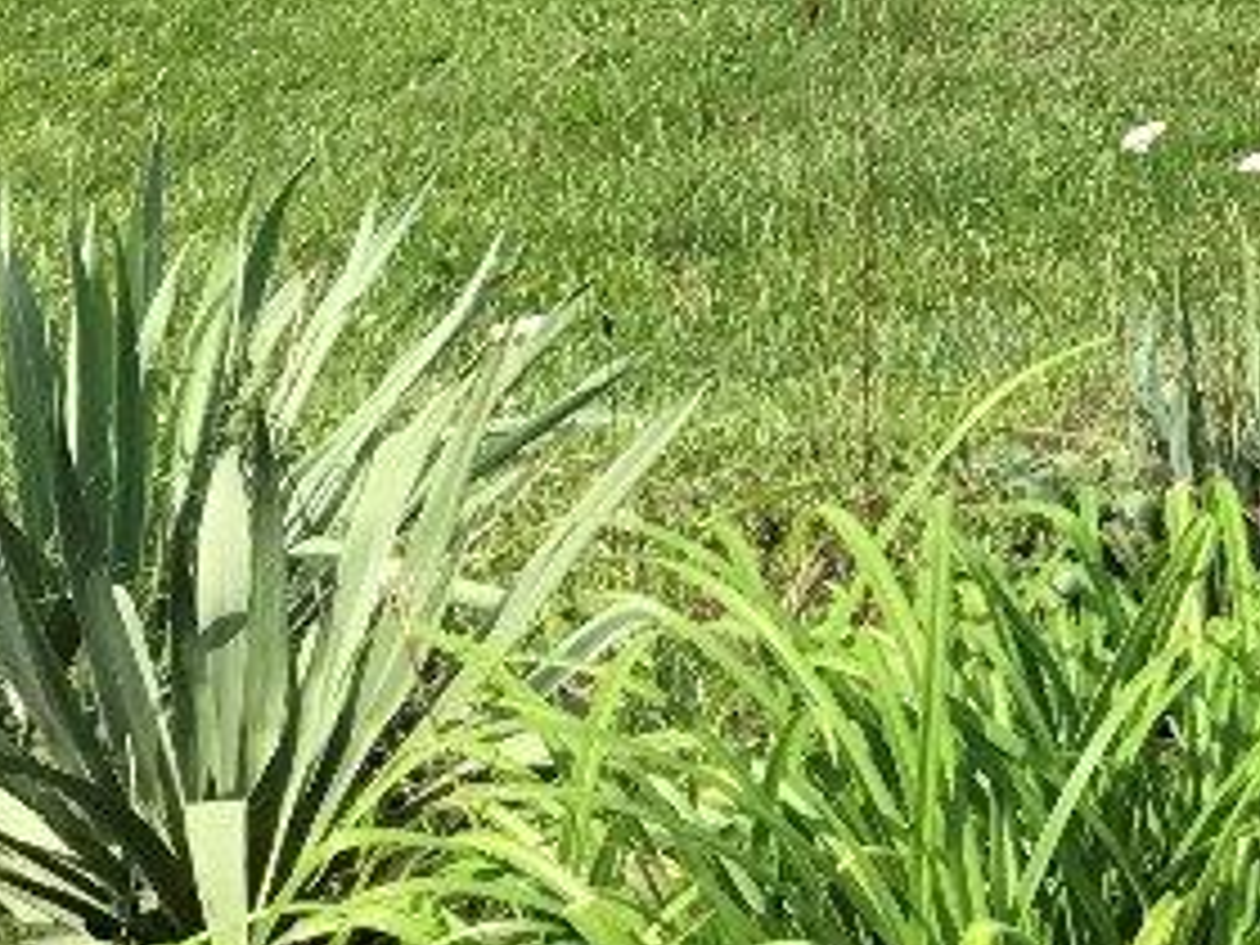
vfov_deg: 9.3
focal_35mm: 144
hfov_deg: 13.6
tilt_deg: -5.0
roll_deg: -1.9
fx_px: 5242
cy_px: -1274
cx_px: 1192
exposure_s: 1/760
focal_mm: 3.99
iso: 20
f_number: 1.8
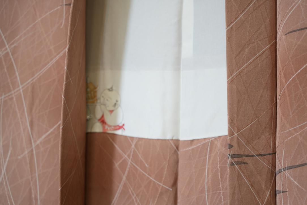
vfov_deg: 13.0
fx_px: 895
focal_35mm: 105
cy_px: 102
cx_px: 154
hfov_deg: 19.5
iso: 800
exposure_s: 1/125
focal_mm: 105
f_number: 4
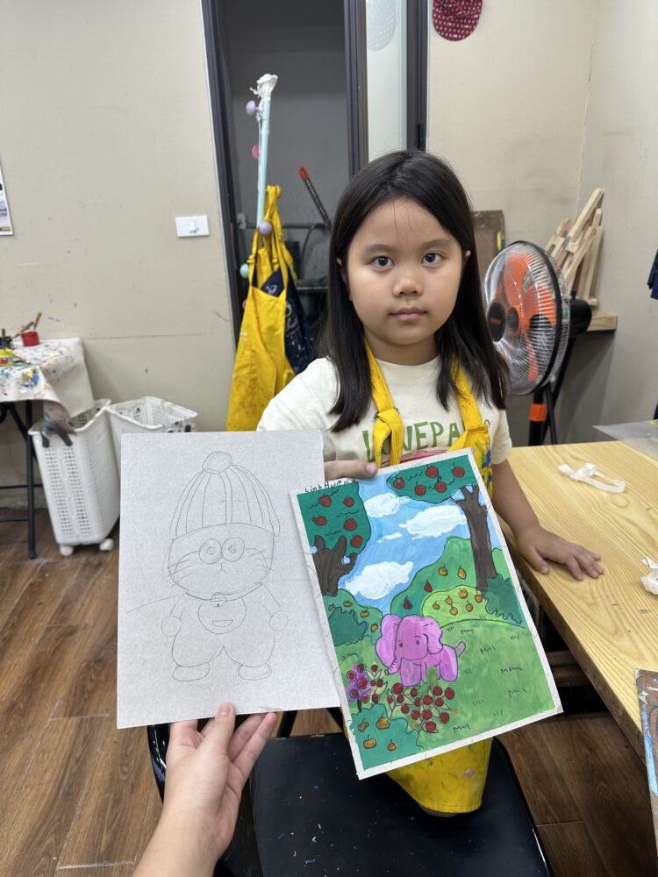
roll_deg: +2.2
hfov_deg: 56.8
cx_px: 329
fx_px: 608
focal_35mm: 24
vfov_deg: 71.6
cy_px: 438
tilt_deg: -20.7
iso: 64
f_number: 1.78
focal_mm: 6.86
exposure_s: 1/109
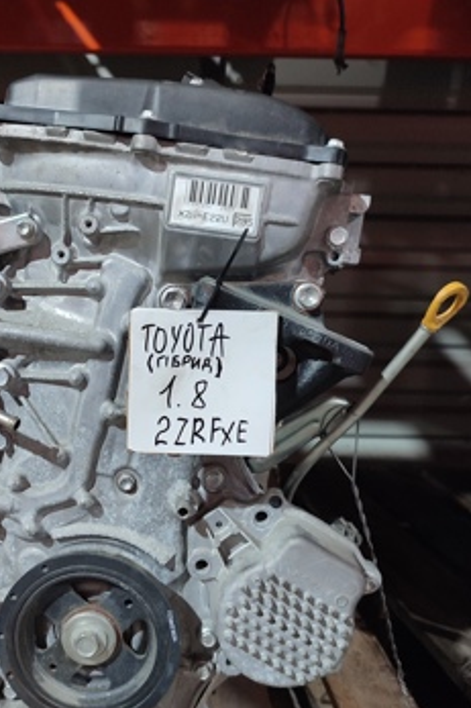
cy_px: 422
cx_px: 161
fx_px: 707
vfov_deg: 52.8
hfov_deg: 36.5
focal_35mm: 36
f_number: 1.9
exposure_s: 1/20
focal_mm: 6.04
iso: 639
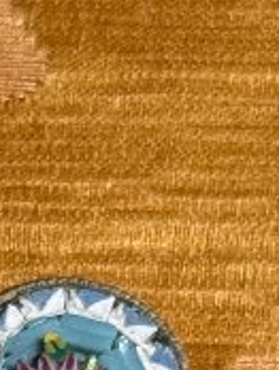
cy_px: 925
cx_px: -432
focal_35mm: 331
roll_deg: -2.0
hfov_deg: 4.4
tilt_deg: -29.8
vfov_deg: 5.7
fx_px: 3548
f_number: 1.78
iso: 50
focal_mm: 6.76
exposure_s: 1/134
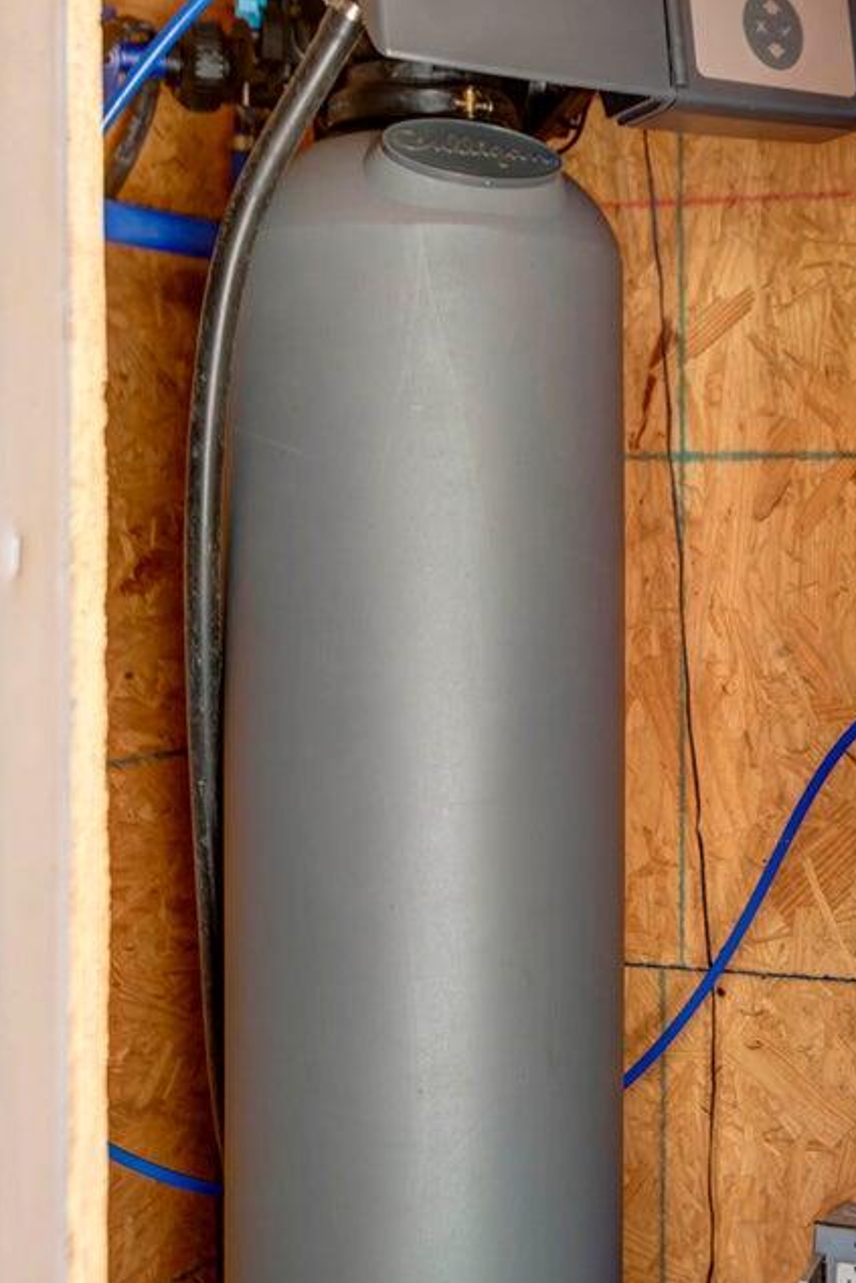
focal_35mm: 53
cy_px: 646
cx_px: 935
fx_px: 1889
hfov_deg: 23.9
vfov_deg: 37.5
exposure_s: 1/4
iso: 100
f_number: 6.3
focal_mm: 35
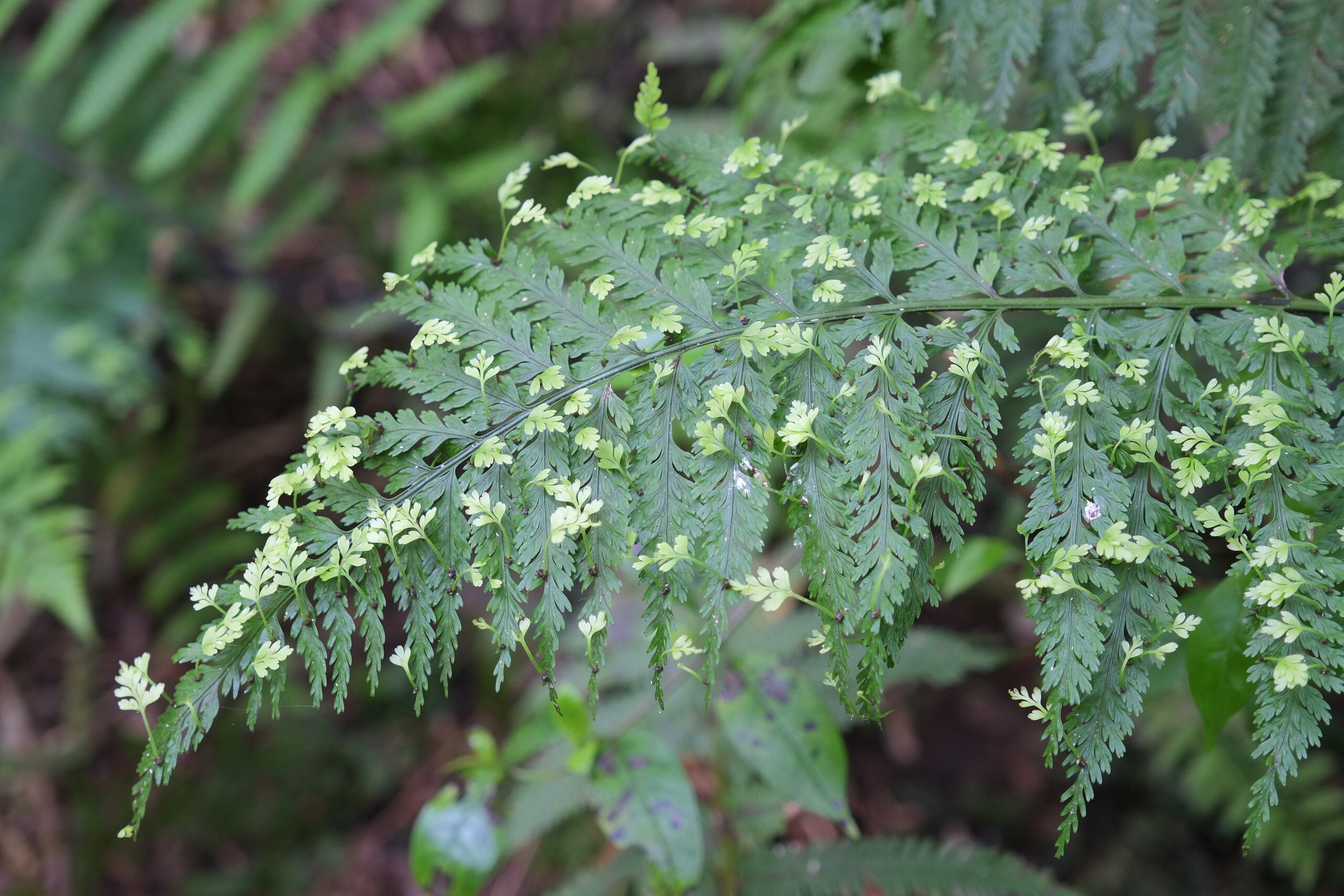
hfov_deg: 33.4
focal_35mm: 60
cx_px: 672
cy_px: 448
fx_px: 2240
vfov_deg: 22.6
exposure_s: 1/60
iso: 640
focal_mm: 40.1
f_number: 2.8
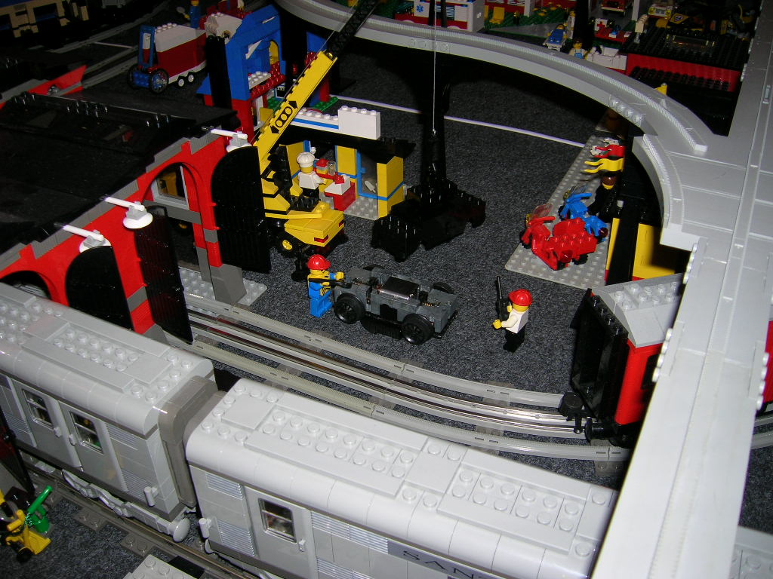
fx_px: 759
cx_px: 386
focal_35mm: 34
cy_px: 290
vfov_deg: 41.8
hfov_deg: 54.0
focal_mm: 5.7
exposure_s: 1/60.1
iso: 50
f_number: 2.9
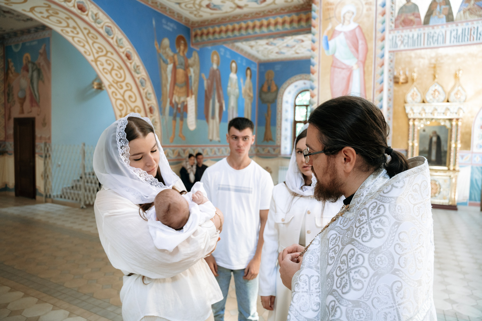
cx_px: 241
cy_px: 160
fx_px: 321
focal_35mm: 24
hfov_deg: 73.7
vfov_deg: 53.1
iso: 1250
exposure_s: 1/125
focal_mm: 24
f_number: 3.2
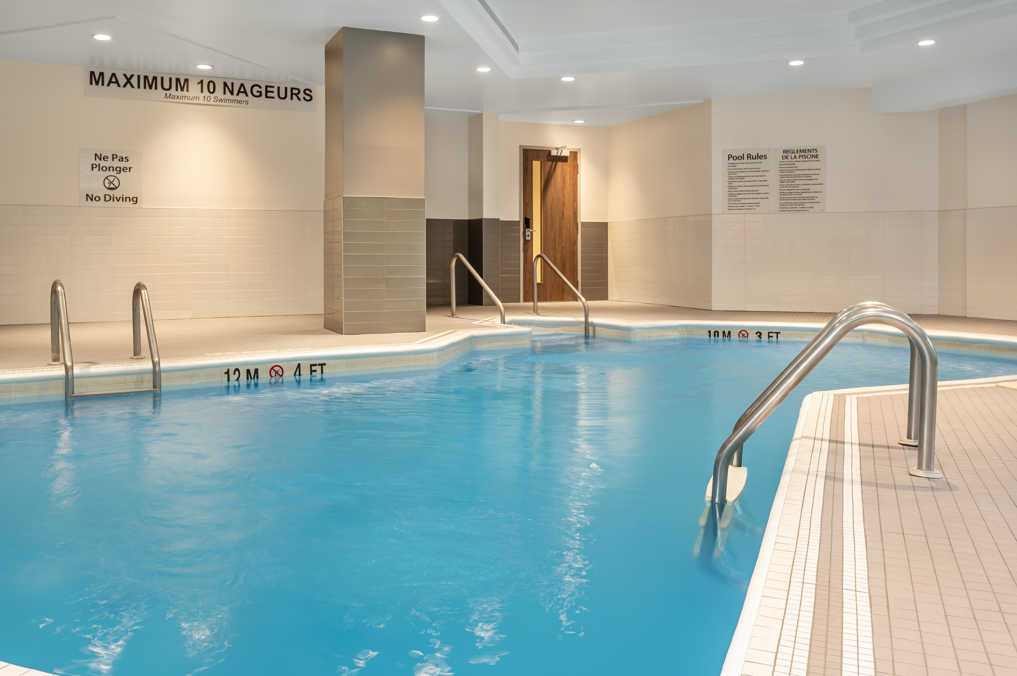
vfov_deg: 44.9
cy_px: 338
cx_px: 508
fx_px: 819
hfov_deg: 63.7
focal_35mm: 29
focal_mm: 29
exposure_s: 1/2.5
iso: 200
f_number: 11
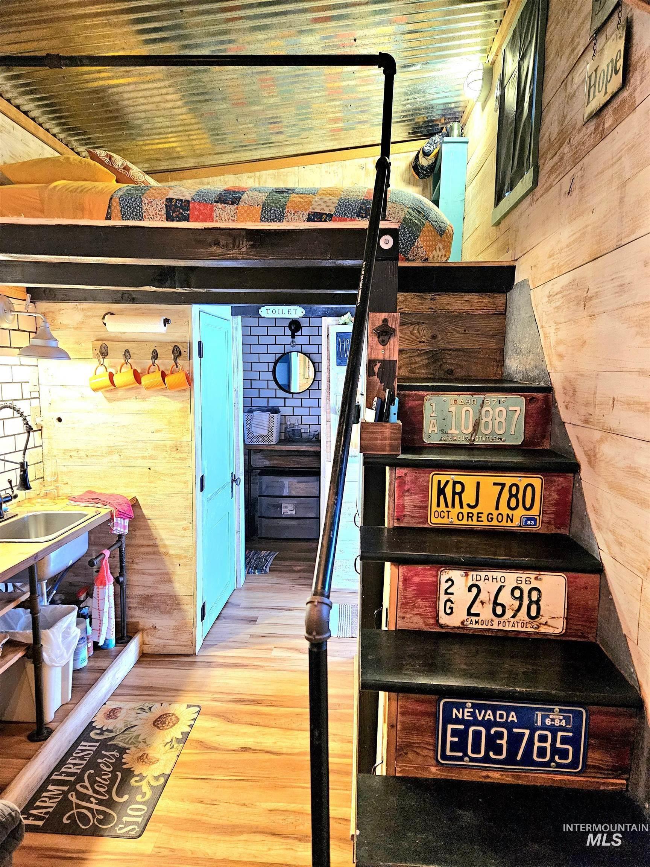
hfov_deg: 58.9
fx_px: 576
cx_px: 325
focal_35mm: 23
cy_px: 434
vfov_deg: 73.9
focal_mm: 5.4
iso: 800
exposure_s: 1/60.2
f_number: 1.8
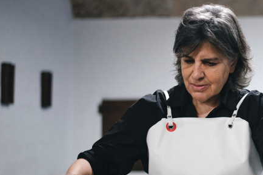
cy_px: 113
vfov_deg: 13.9
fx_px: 716
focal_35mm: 98
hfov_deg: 20.3
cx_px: 253
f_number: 1.8
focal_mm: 50
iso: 640
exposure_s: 1/200
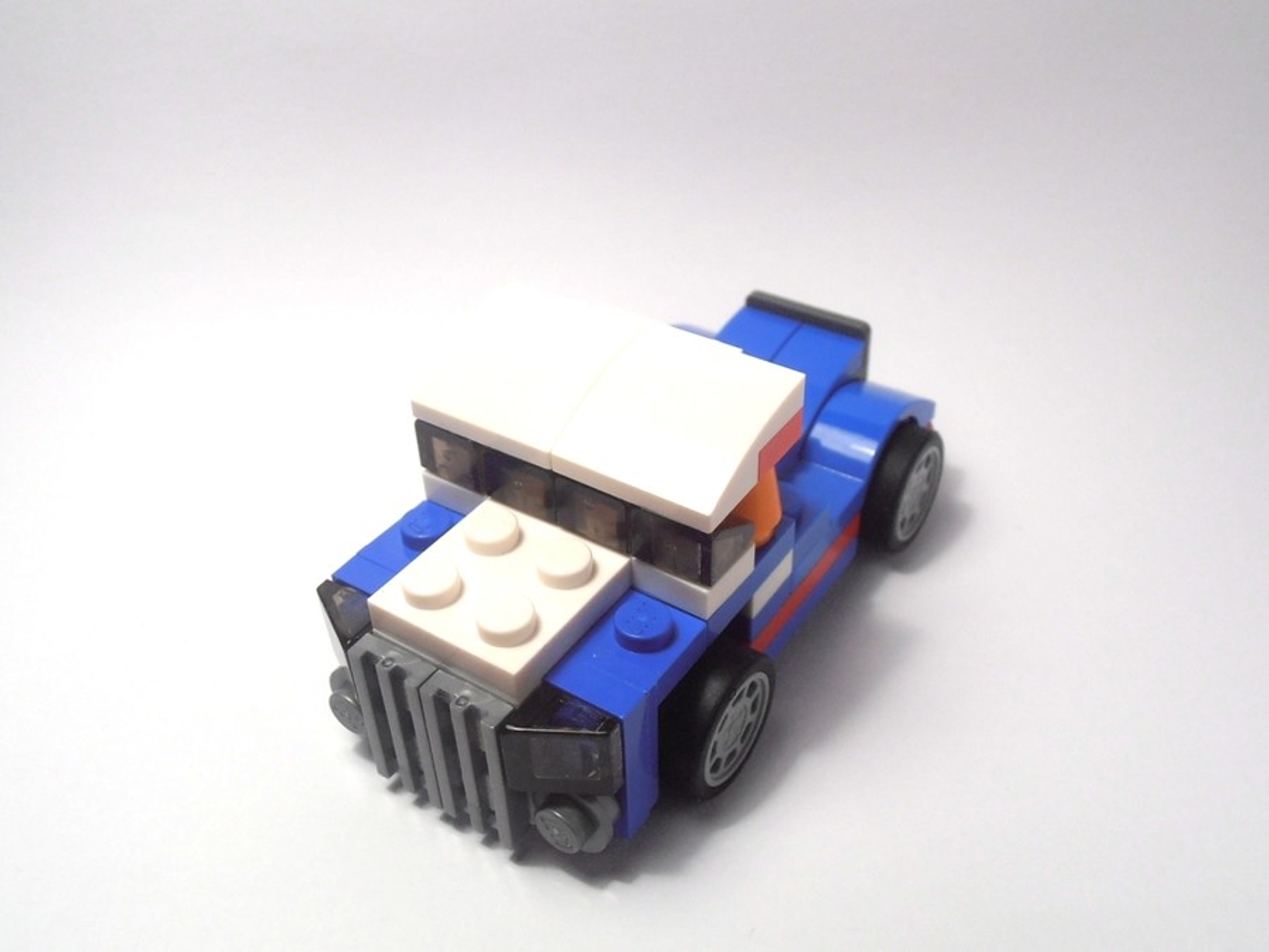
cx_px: 634
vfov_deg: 38.7
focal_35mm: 37
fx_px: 1356
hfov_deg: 50.1
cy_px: 476
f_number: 3.9
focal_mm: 6.61
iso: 80
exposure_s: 1/100
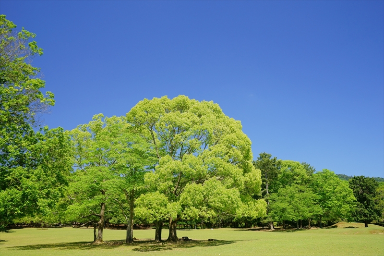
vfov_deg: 42.3
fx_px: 331
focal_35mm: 31
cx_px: 192
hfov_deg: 60.3
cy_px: 128
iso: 80
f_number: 13
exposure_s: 1/30
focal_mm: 31
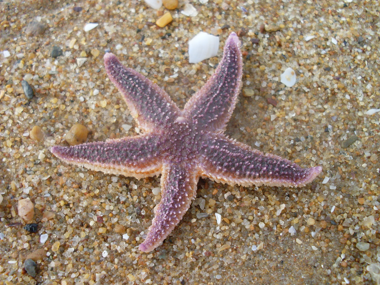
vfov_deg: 37.7
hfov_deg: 49.0
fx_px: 417
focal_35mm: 38
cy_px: 142
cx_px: 190
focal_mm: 6.3
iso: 80
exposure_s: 1/500
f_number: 2.8
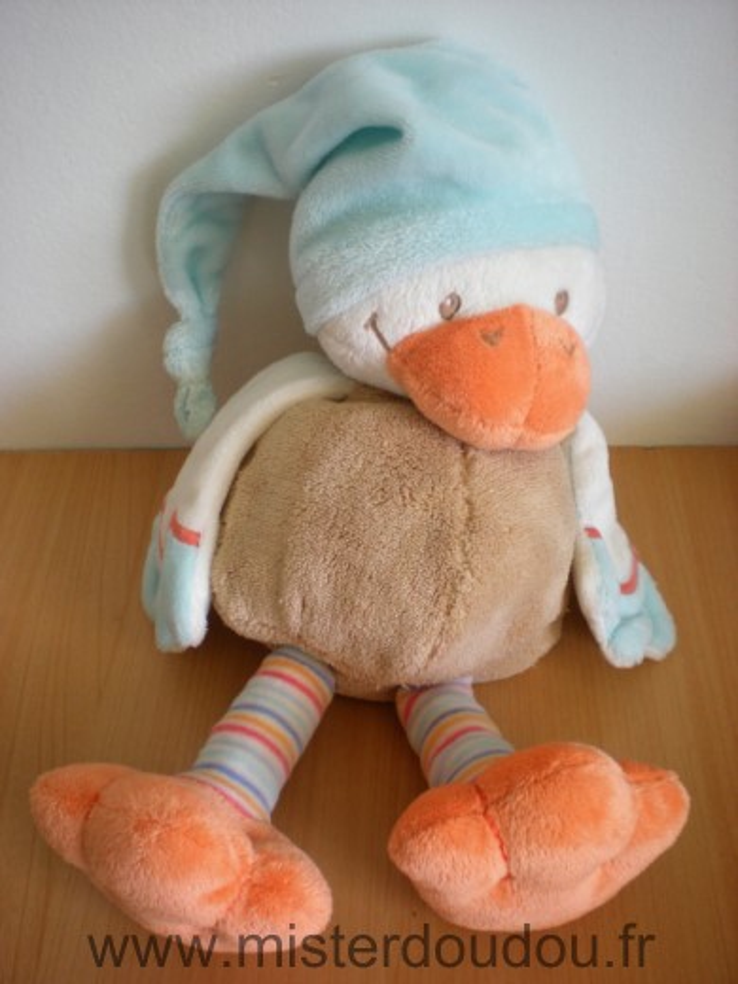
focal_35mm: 38
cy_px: 492
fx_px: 1080
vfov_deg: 49.0
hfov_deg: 37.7
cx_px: 369
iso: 134
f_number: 3.1
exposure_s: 1/58.3
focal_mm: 6.3
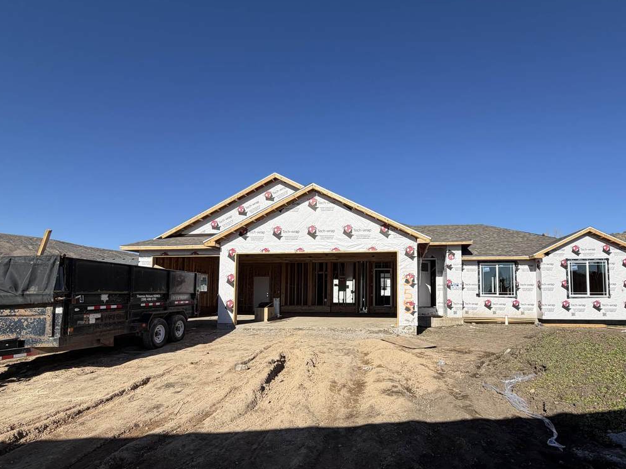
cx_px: 365
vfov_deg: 71.1
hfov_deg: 87.0
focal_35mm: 18
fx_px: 326
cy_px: 273
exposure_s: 1/1145
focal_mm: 2.22
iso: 20
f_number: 2.2
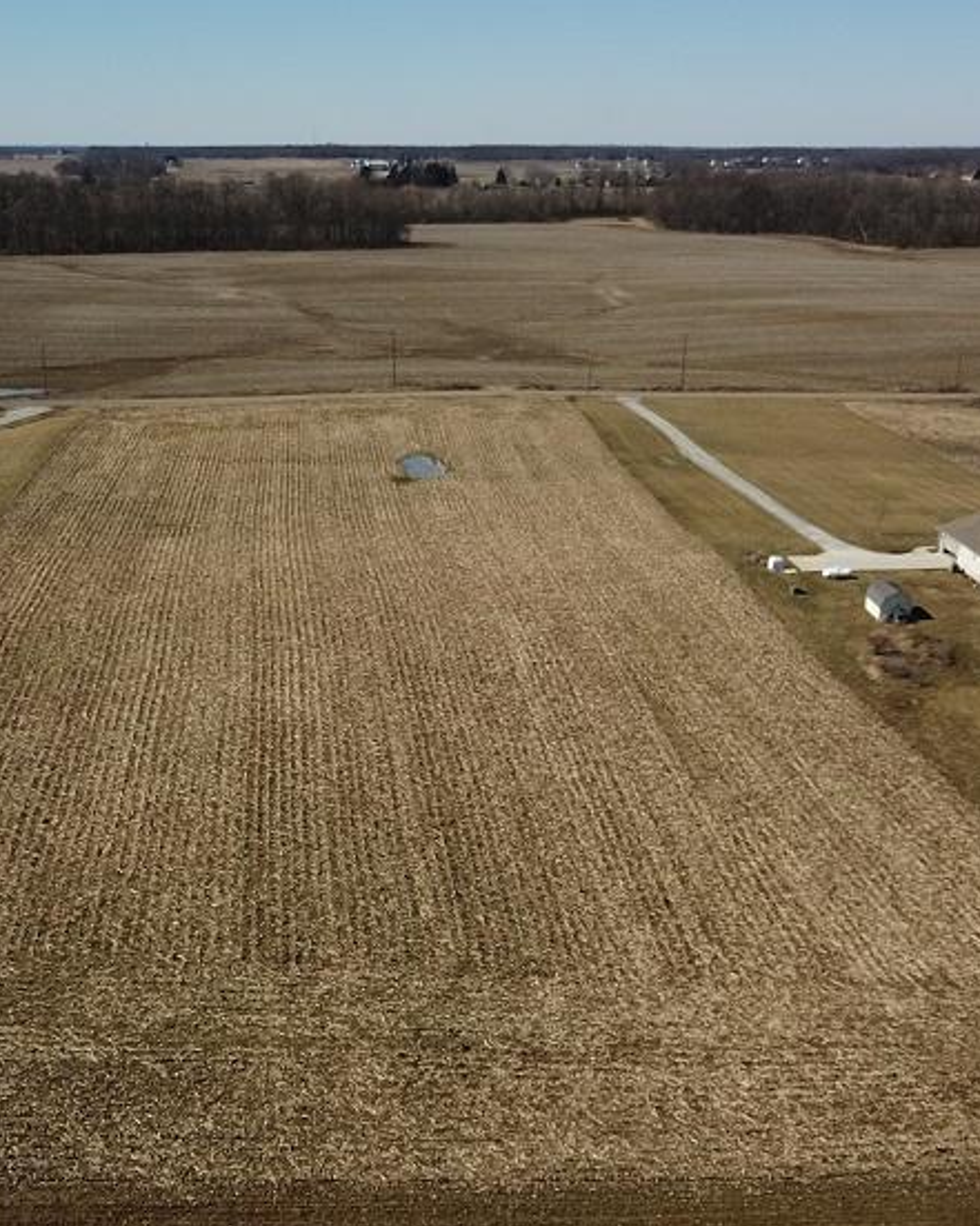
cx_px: 449
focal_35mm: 46
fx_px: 1669
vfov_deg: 40.3
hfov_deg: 32.7
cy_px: 673
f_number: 2.2
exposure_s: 1/2353
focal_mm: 4.73
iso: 100
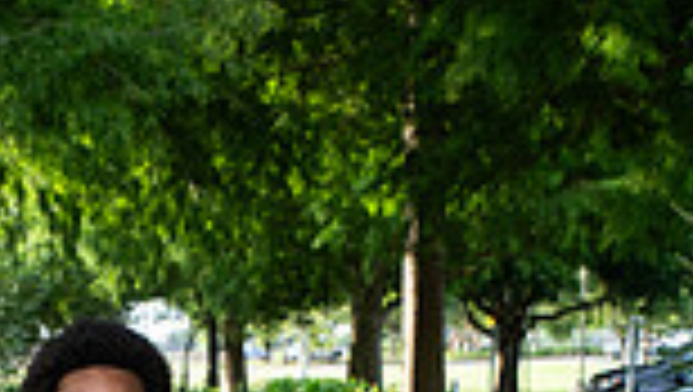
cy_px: 978
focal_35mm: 116
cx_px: 162
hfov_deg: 18.3
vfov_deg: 9.3
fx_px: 2134
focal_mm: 38
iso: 400
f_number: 7.1
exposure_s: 1/200
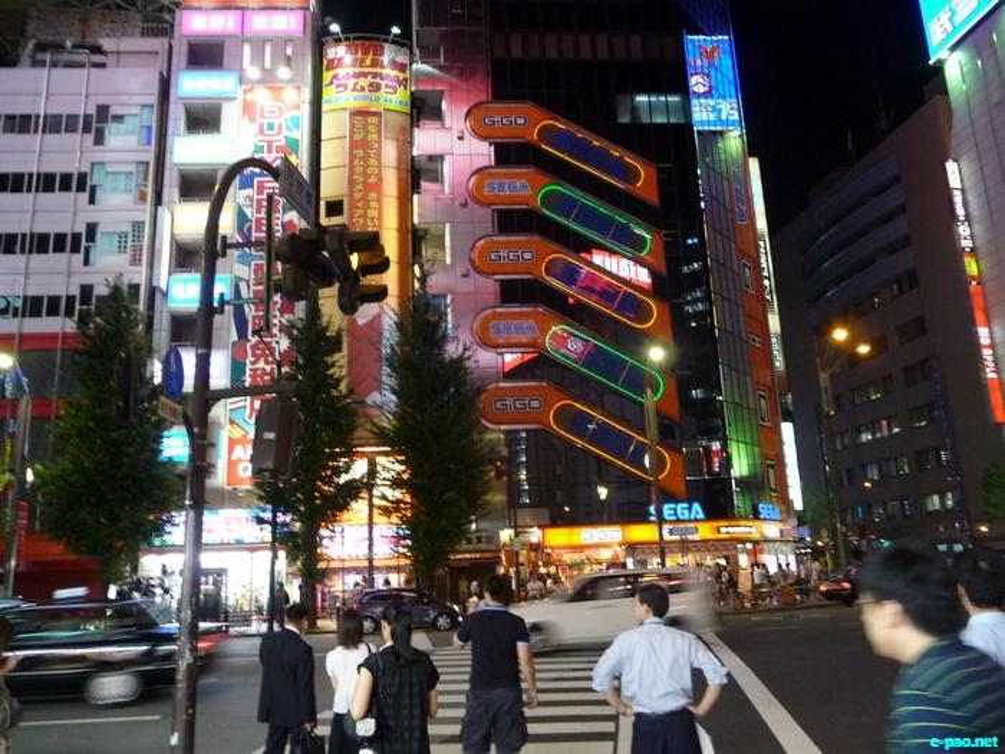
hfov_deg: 63.4
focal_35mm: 28
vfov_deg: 49.7
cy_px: 377
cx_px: 502
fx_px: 813
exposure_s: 1/20
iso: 400
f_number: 3.3
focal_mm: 4.7
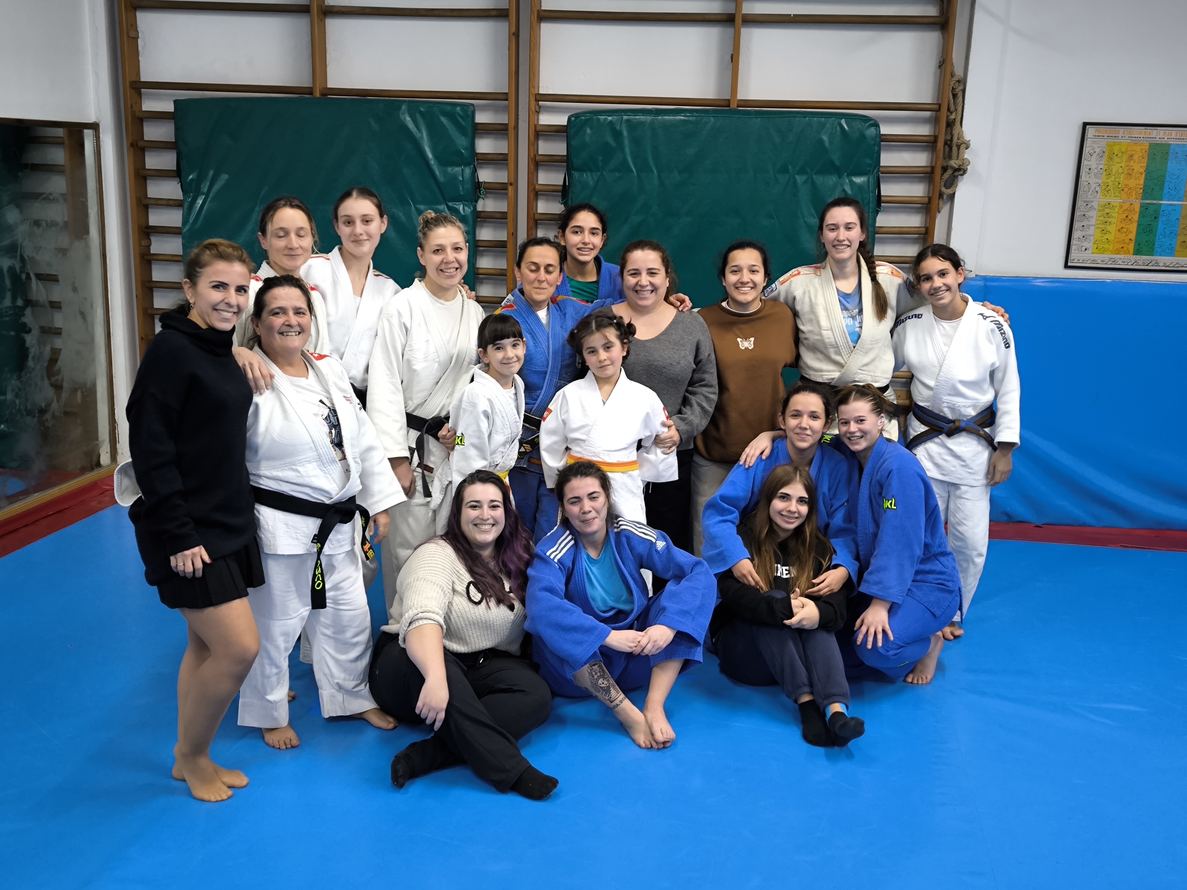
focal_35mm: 35
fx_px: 1200
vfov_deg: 40.7
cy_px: 445
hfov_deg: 52.6
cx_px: 594
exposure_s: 1/50
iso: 640
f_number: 1.9
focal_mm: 6.92
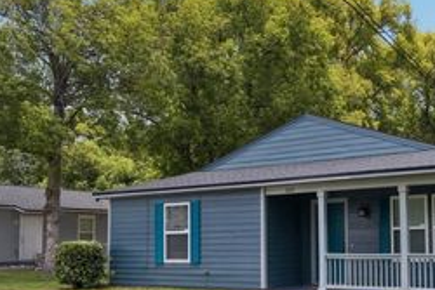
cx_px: 345
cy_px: 211
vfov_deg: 27.8
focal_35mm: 48
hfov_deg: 39.6
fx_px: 580
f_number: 8
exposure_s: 1/640
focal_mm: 24
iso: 400
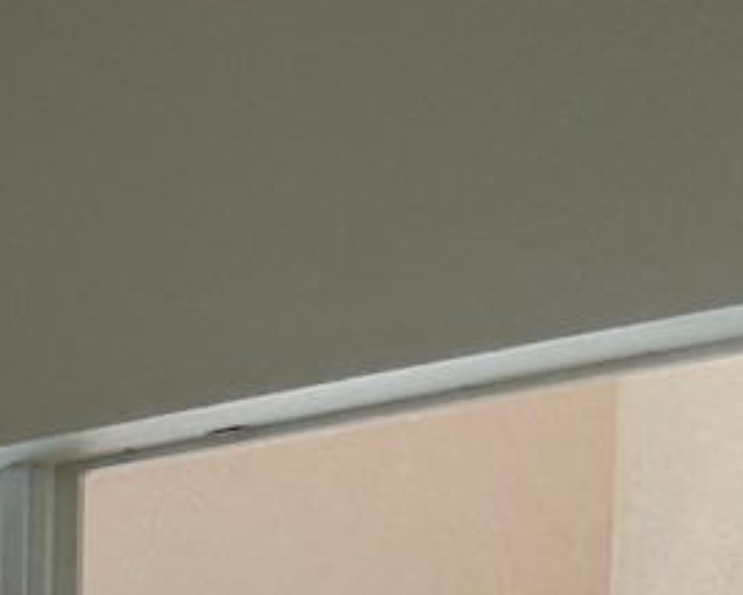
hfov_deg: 11.0
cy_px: 1566
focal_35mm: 150
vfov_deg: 9.0
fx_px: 3300
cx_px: -998
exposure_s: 1/401
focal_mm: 4.2
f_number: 1.6
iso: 32
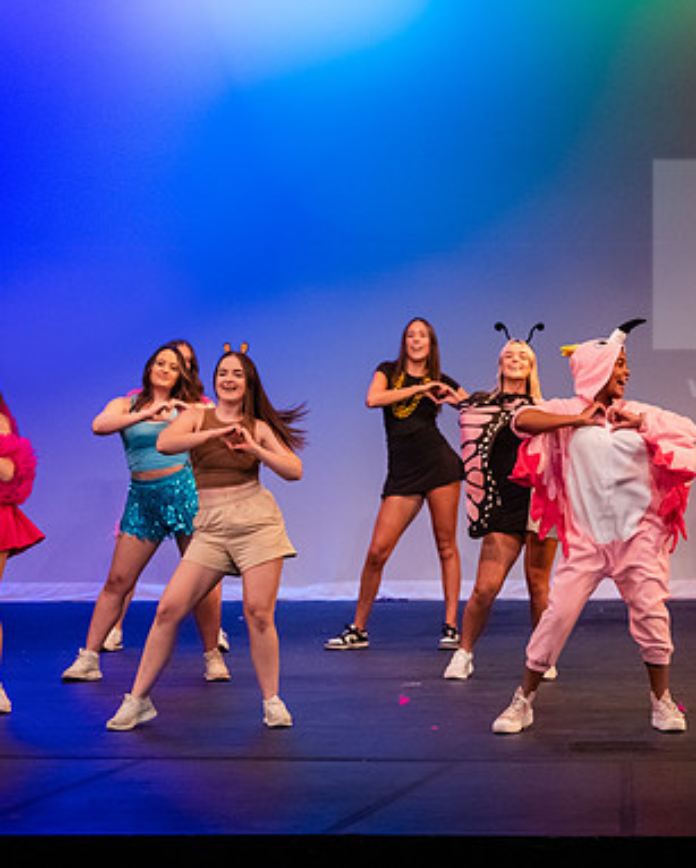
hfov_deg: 10.8
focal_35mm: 142
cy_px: 434
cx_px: 585
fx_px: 3652
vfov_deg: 13.6
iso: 4000
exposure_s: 1/320
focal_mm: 100
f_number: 3.2
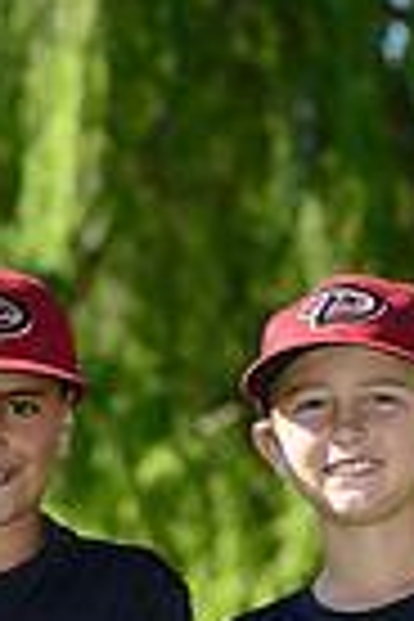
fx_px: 7382
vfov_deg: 4.8
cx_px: -25
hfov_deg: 3.2
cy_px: 864
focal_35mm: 428
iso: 200
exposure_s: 1/500
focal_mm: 102
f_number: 5.6
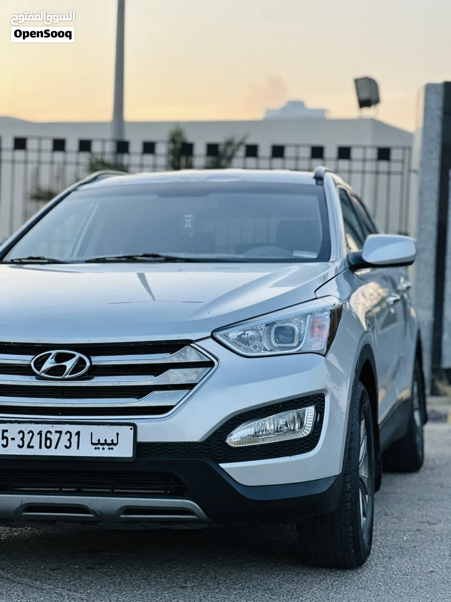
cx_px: 226
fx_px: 1337
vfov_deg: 25.3
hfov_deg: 19.1
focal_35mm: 77
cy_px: 301
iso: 64
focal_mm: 9
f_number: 2.8
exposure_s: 1/121
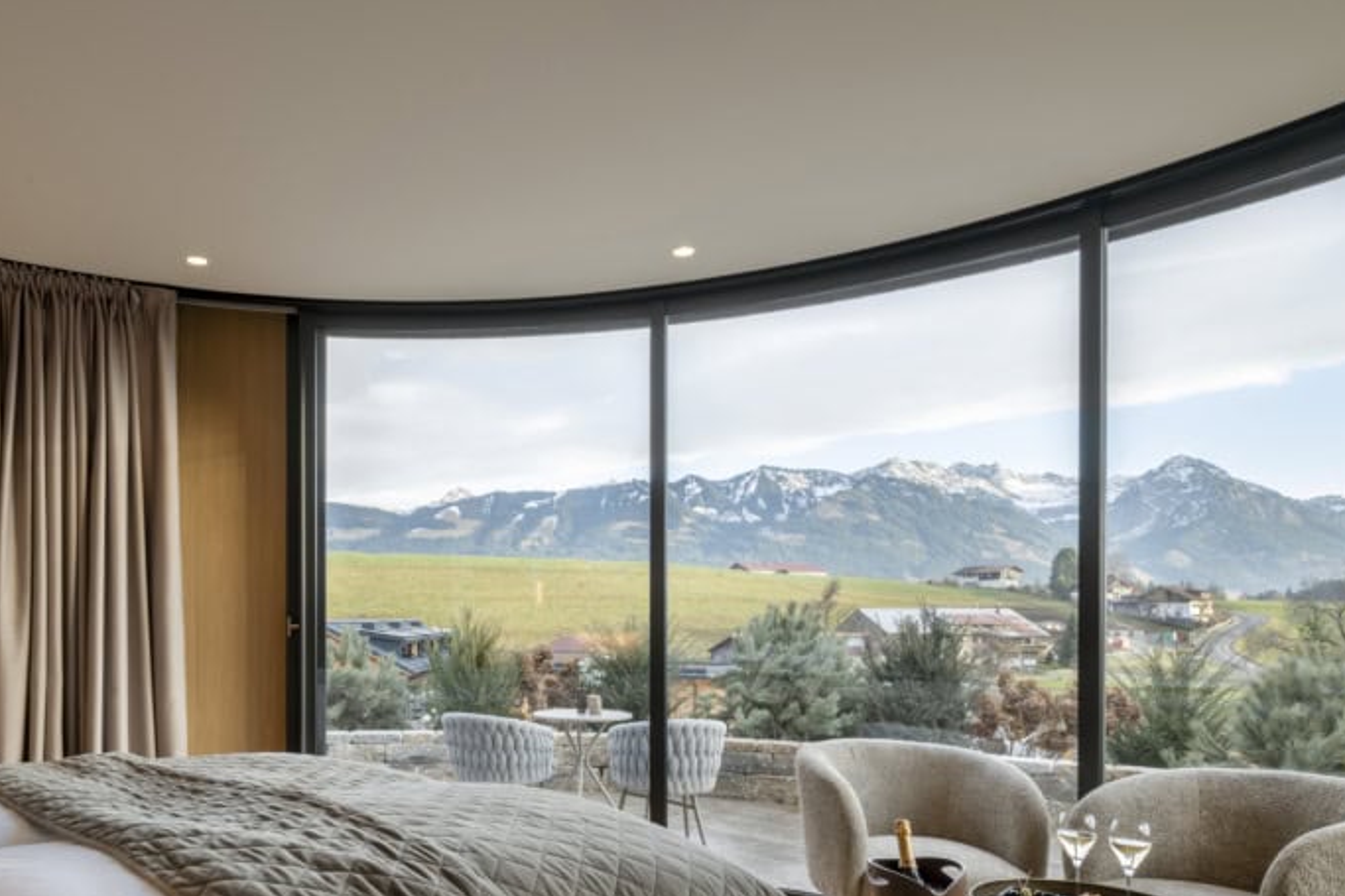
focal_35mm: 25
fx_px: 924
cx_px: 459
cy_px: 635
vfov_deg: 50.3
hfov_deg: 70.2
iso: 80
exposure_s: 1/5
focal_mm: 16.5
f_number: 14
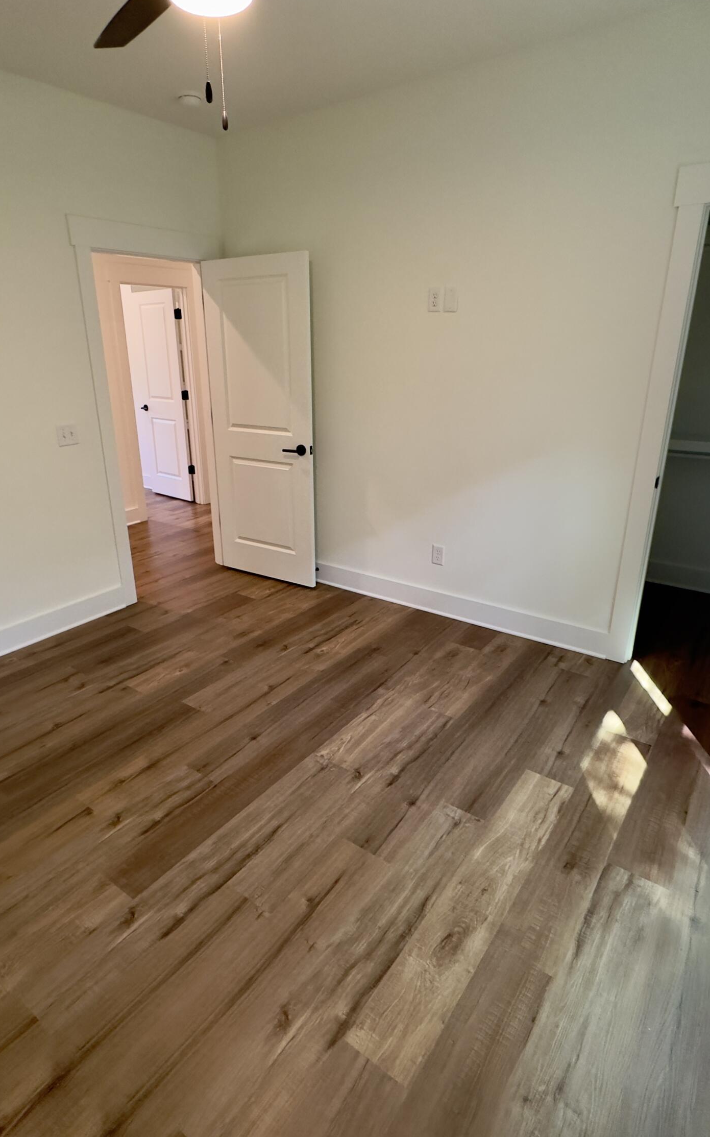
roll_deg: +1.3
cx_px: 328
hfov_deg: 59.6
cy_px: 568
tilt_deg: -18.6
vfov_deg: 85.1
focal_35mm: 20
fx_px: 619
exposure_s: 1/60
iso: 200
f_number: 2.2
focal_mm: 2.22
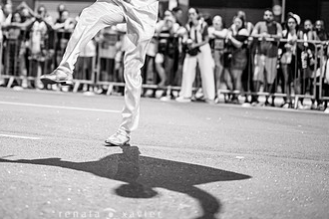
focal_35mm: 88
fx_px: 804
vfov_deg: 15.4
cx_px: 109
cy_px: 39
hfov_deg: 23.0
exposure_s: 1/320
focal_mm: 50
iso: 2000
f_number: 1.2
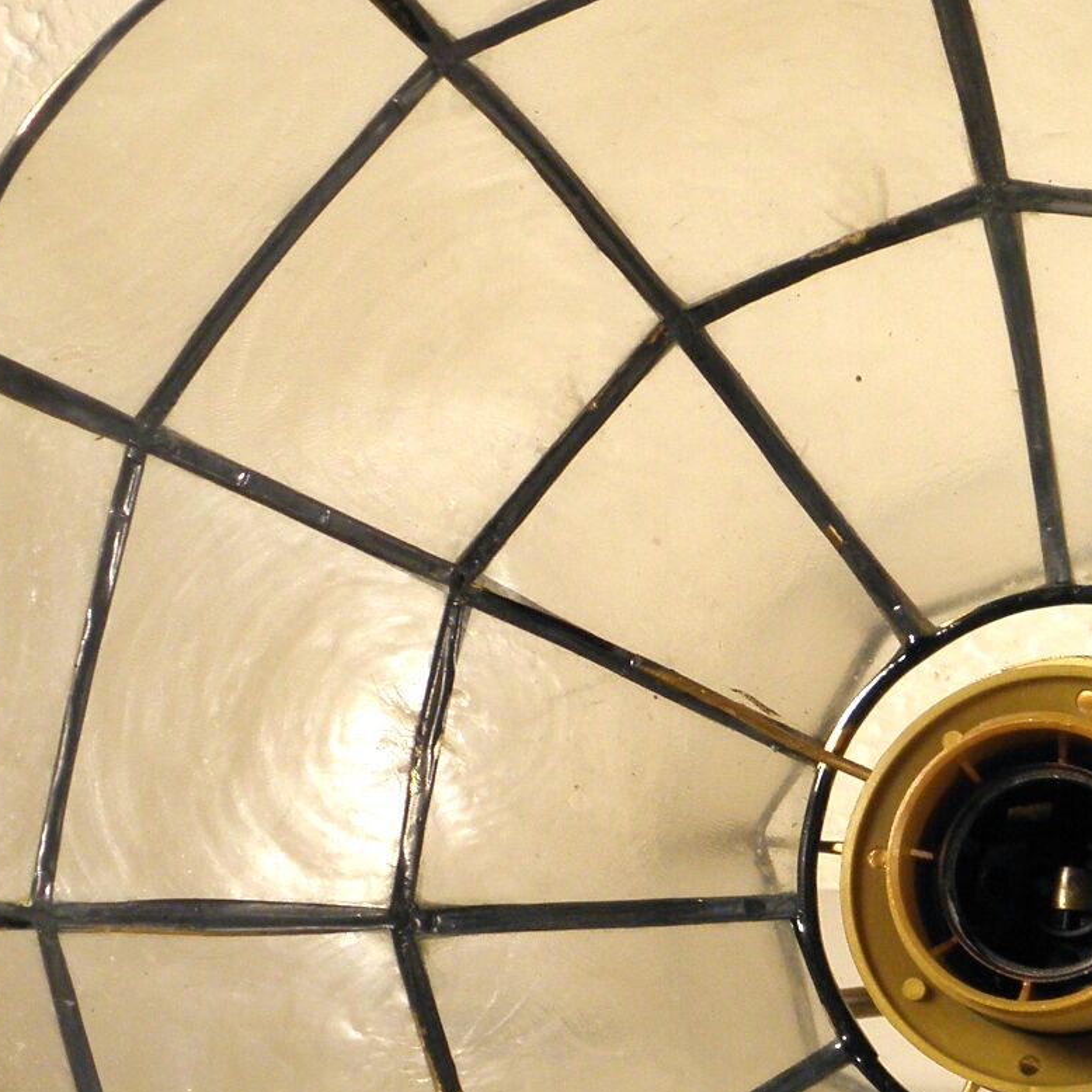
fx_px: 4568
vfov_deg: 13.6
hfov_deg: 13.6
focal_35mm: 128
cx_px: 768
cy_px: 786
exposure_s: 1/80
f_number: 3.9
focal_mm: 7.9
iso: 100
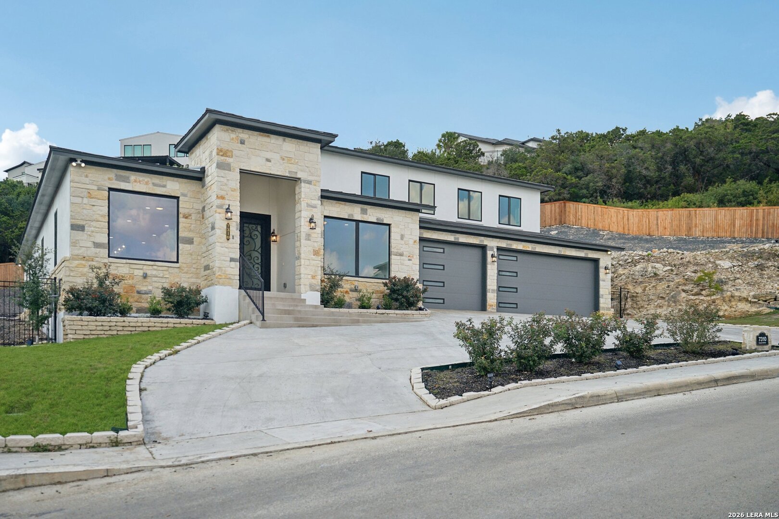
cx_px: 390
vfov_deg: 43.6
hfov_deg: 61.9
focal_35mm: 30
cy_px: 260
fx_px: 649
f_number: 2.8
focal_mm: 30
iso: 200
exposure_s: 1/1600
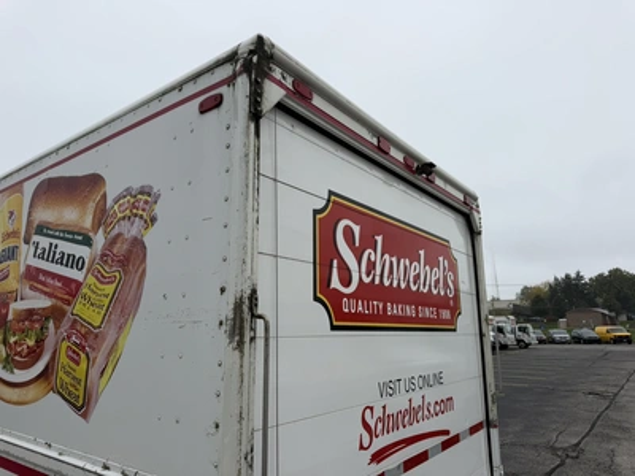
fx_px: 440
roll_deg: +2.1
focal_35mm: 24
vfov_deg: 56.8
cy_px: 238
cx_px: 318
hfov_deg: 71.6
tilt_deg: +15.6
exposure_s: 1/1689
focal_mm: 6.76
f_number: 1.78
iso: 80
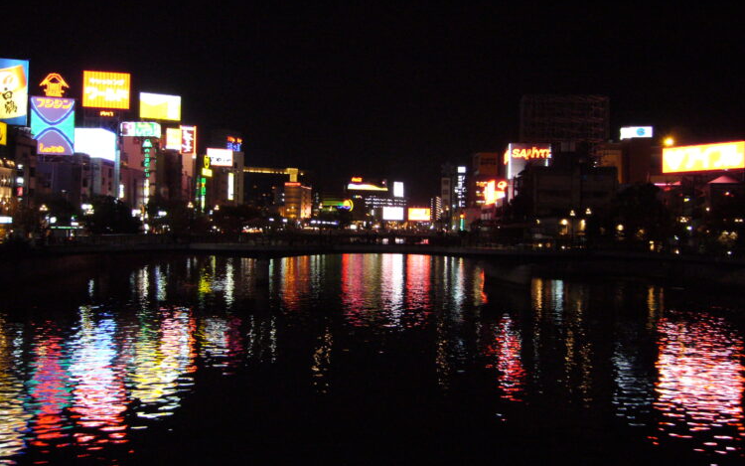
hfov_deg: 51.5
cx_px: 365
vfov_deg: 33.6
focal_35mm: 38
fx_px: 772
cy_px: 221
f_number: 2.8
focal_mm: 5.8
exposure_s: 1/8
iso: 200
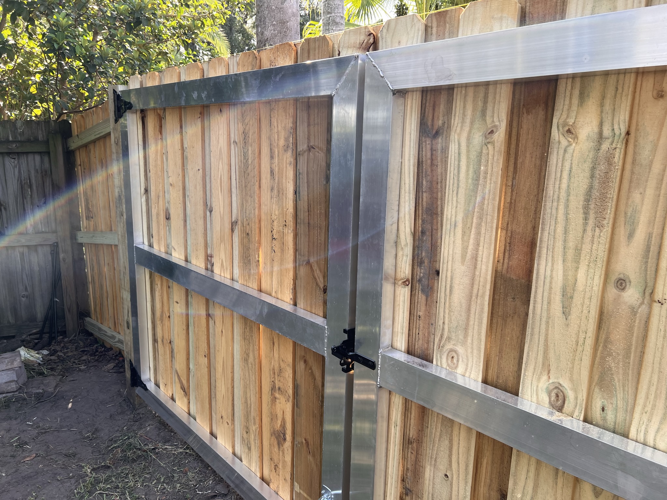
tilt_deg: -11.8
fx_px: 501
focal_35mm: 26
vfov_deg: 53.1
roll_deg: -1.6
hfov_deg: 67.3
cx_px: 334
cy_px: 250
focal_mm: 5.7
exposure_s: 1/319
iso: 50
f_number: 1.5
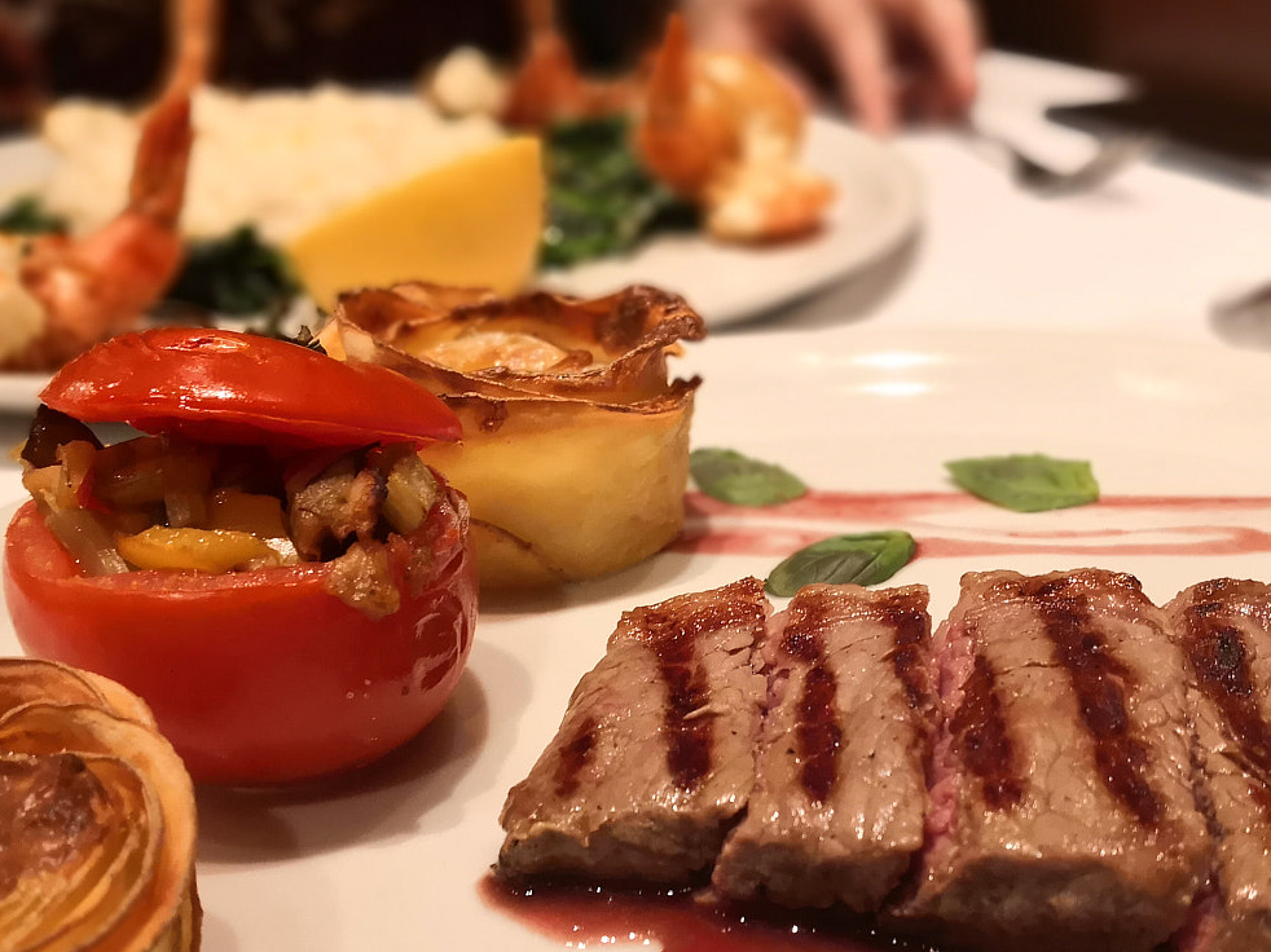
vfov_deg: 32.5
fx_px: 1615
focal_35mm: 44
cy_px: 654
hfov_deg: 42.9
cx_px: 720
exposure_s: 1/33.3
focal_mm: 3.95
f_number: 4
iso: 160
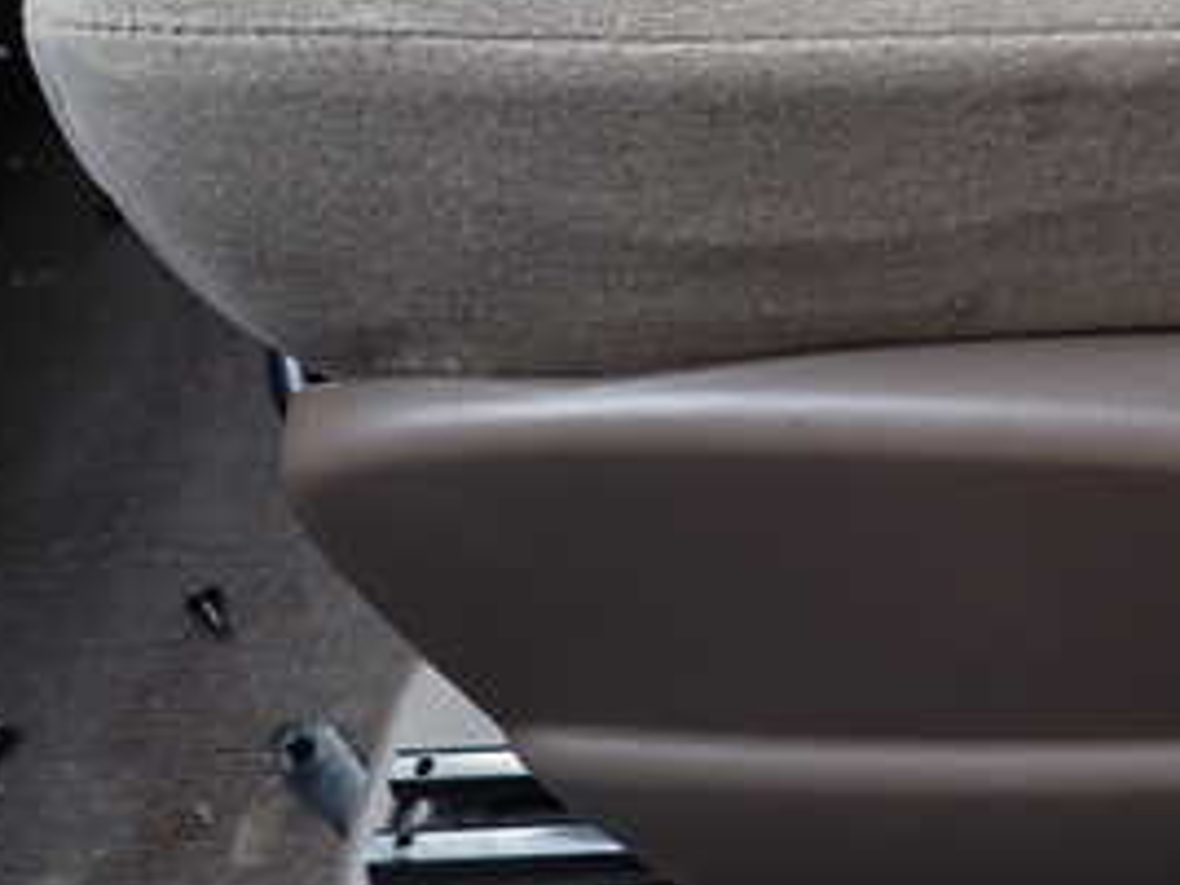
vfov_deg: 25.7
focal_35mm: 56
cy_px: 185
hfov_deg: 30.8
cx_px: 1290
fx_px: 1909
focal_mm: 4.5
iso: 100
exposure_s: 1/100
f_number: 2
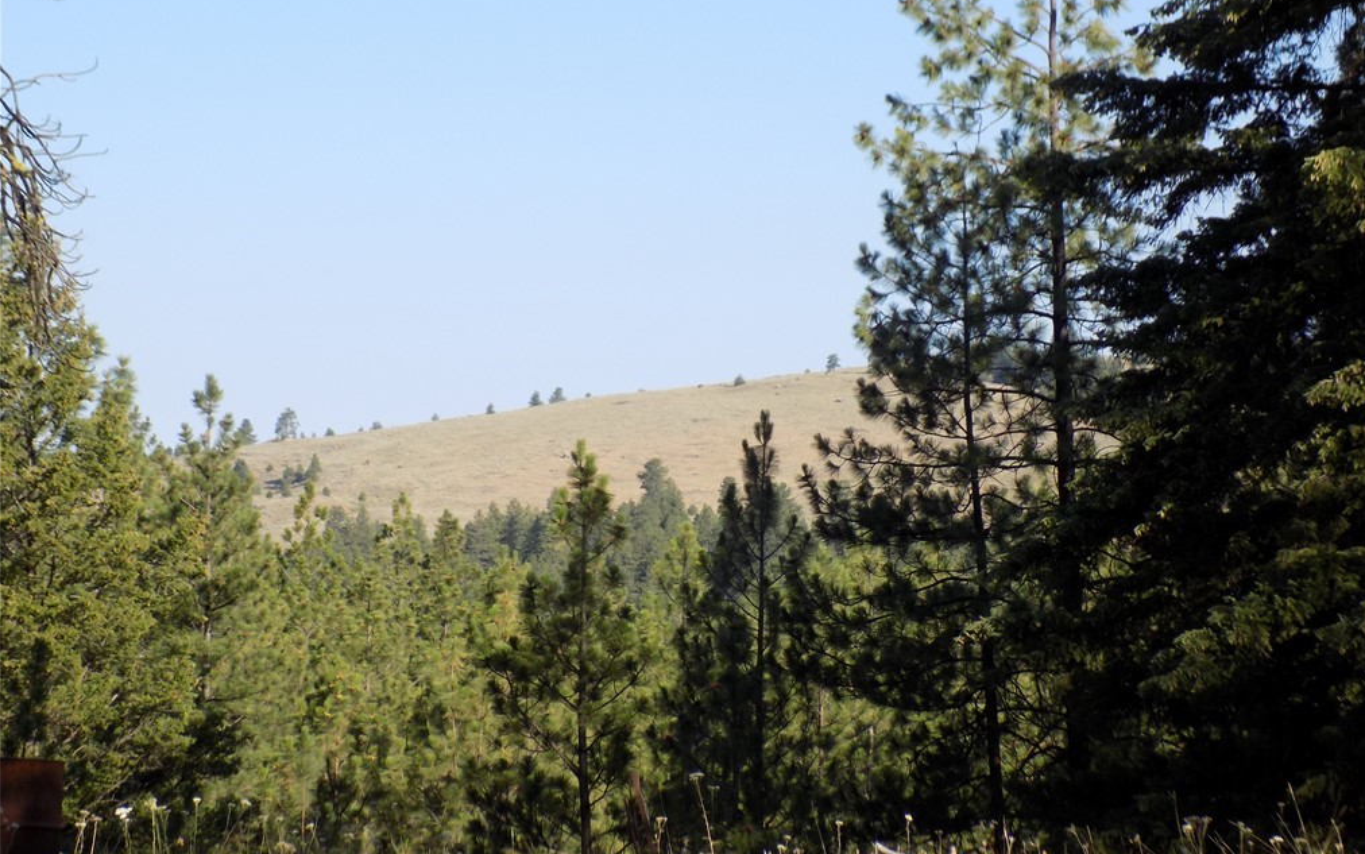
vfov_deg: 12.6
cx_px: 689
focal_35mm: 104
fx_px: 3870
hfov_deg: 20.0
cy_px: 433
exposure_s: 1/320
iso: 80
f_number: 4.6
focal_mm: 17.2
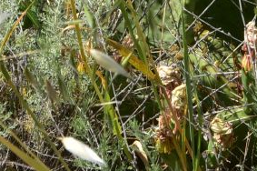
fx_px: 1640
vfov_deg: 5.8
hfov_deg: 9.0
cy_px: -161
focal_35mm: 230
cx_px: 181
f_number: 22
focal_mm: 50
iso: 400
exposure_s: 1/125
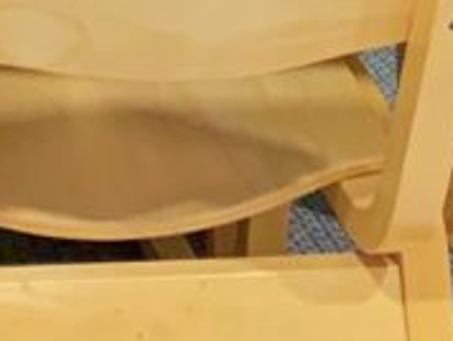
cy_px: -667
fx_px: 2293
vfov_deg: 7.5
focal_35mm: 175
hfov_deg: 10.7
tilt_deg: -3.5
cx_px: -333
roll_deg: +0.8
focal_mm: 4.25
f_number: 1.8
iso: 500
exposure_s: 1/33
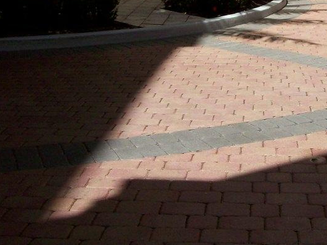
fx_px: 661
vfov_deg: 20.5
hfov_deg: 27.2
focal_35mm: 70
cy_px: 14
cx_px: 266
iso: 80
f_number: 4.8
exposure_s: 1/643
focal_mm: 6
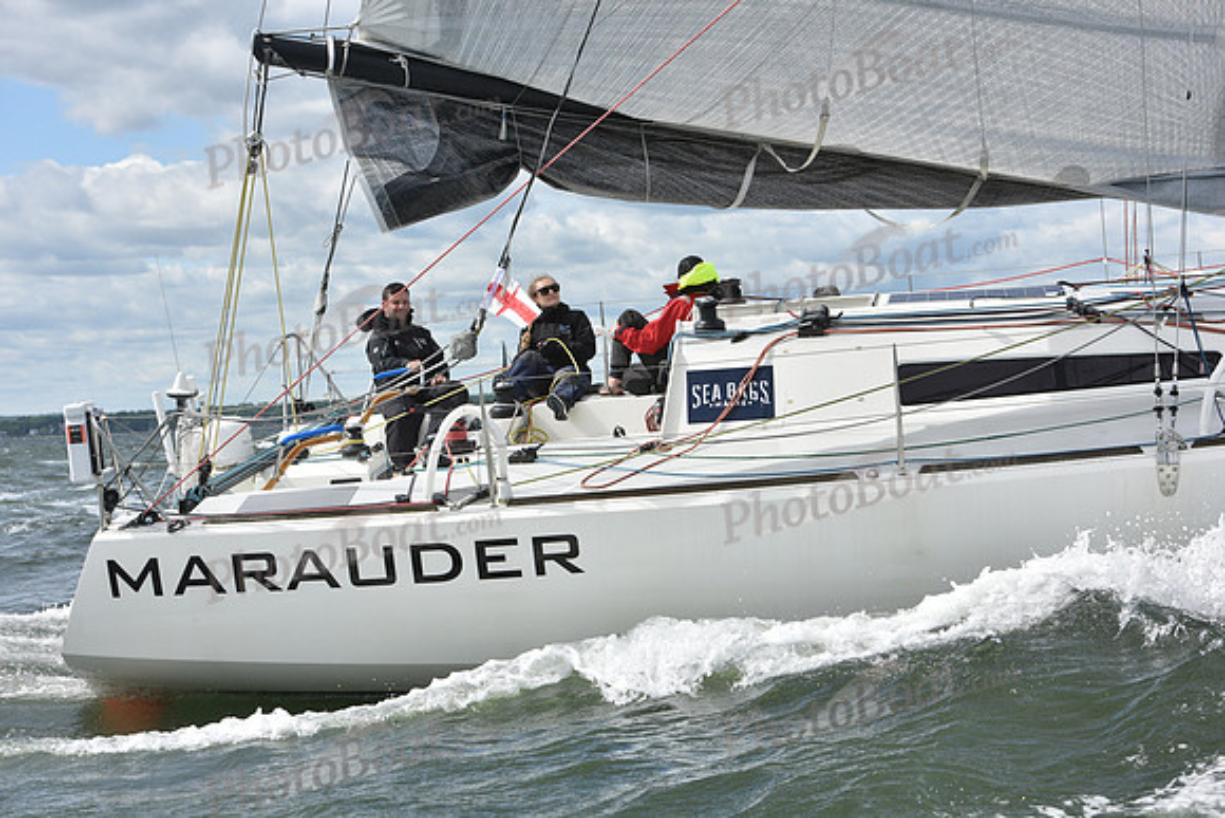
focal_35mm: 80
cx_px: 612
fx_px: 2723
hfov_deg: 25.4
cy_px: 409
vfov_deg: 17.1
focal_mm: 80
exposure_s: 1/1000
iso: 320
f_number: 8
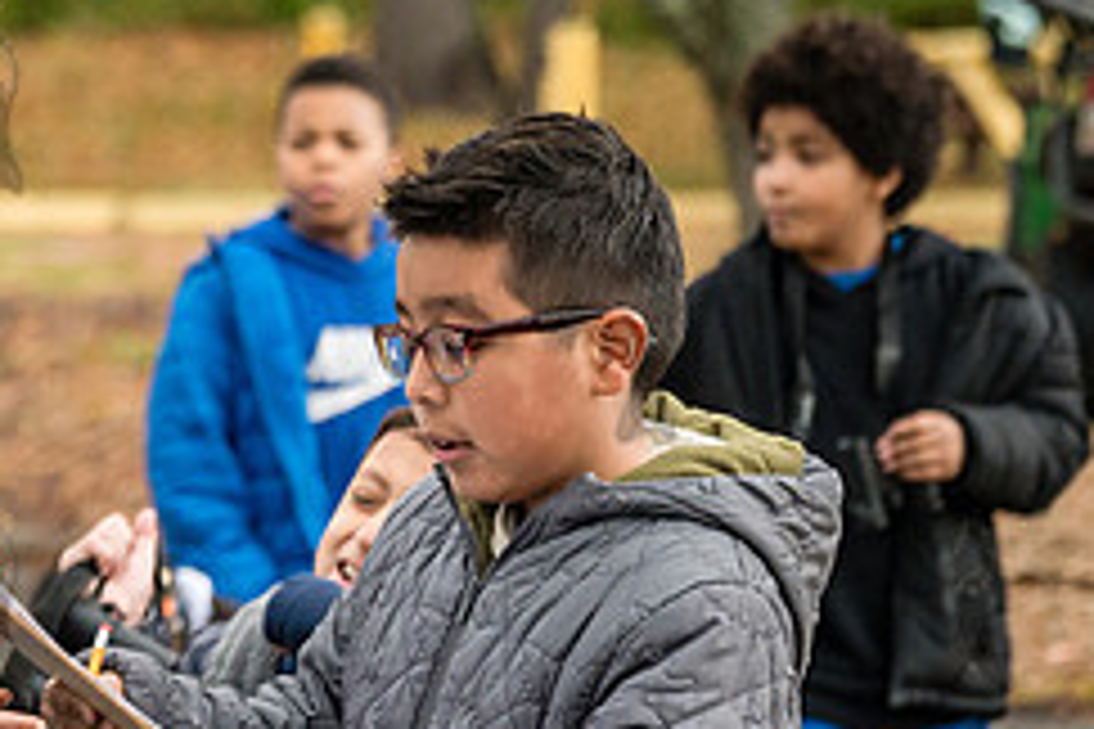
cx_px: -15
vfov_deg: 5.3
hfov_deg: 7.9
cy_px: 638
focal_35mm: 260
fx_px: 7900
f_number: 4
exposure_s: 1/320
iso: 1600
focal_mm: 82
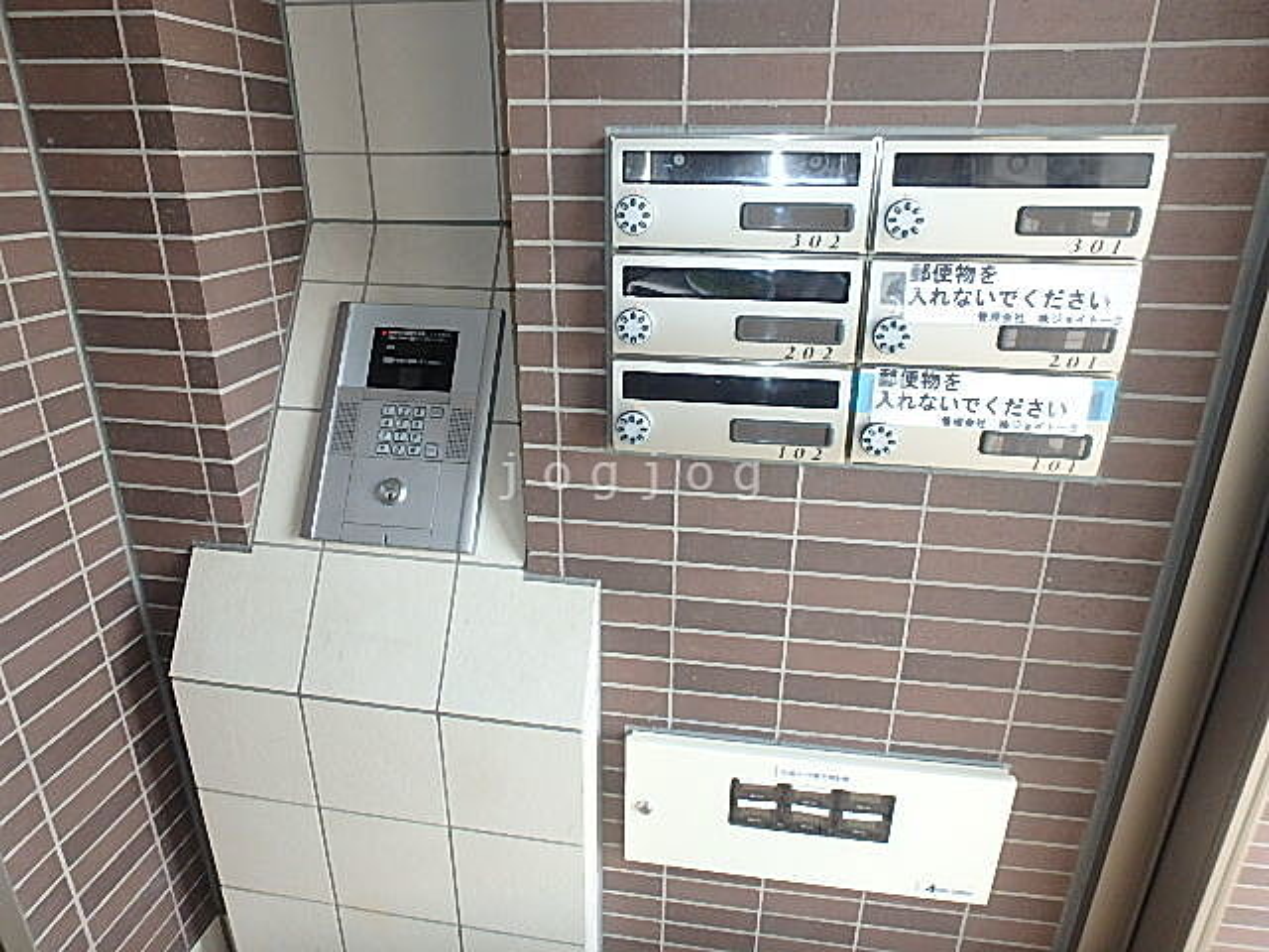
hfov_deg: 79.0
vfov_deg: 63.4
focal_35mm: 21
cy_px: 476
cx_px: 634
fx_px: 770
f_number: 3.5
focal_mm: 3.7
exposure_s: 1/30
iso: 320
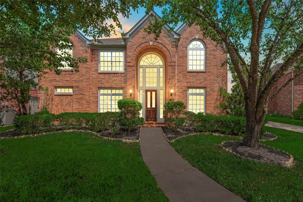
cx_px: 152
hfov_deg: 104.2
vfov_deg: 81.2
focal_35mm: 14
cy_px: 101
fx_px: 118
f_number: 8
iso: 100
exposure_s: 1/125
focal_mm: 14
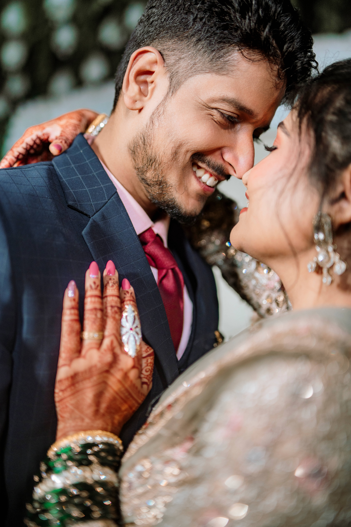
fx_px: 512
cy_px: 264
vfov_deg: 54.4
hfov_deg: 37.9
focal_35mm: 35
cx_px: 176
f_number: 1.4
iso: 500
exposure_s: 1/400
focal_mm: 35
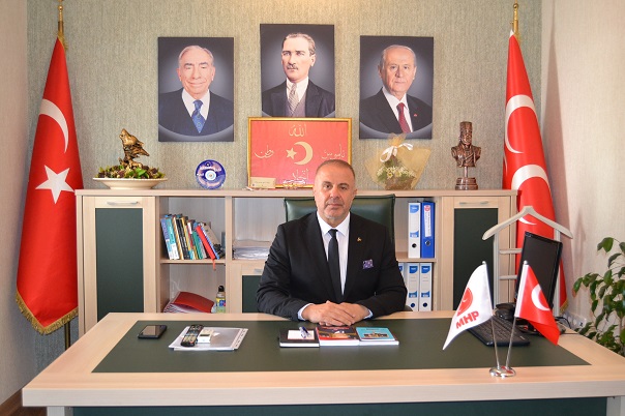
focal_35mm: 39
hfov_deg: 49.6
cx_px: 312
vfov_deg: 34.2
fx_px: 677
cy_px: 208
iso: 1100
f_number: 4
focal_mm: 26
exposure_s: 1/60
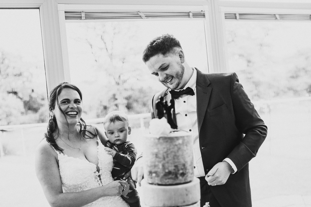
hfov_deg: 49.5
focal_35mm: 39
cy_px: 114
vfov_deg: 34.2
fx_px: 337
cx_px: 145
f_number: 2
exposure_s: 1/250
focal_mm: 35
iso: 1600
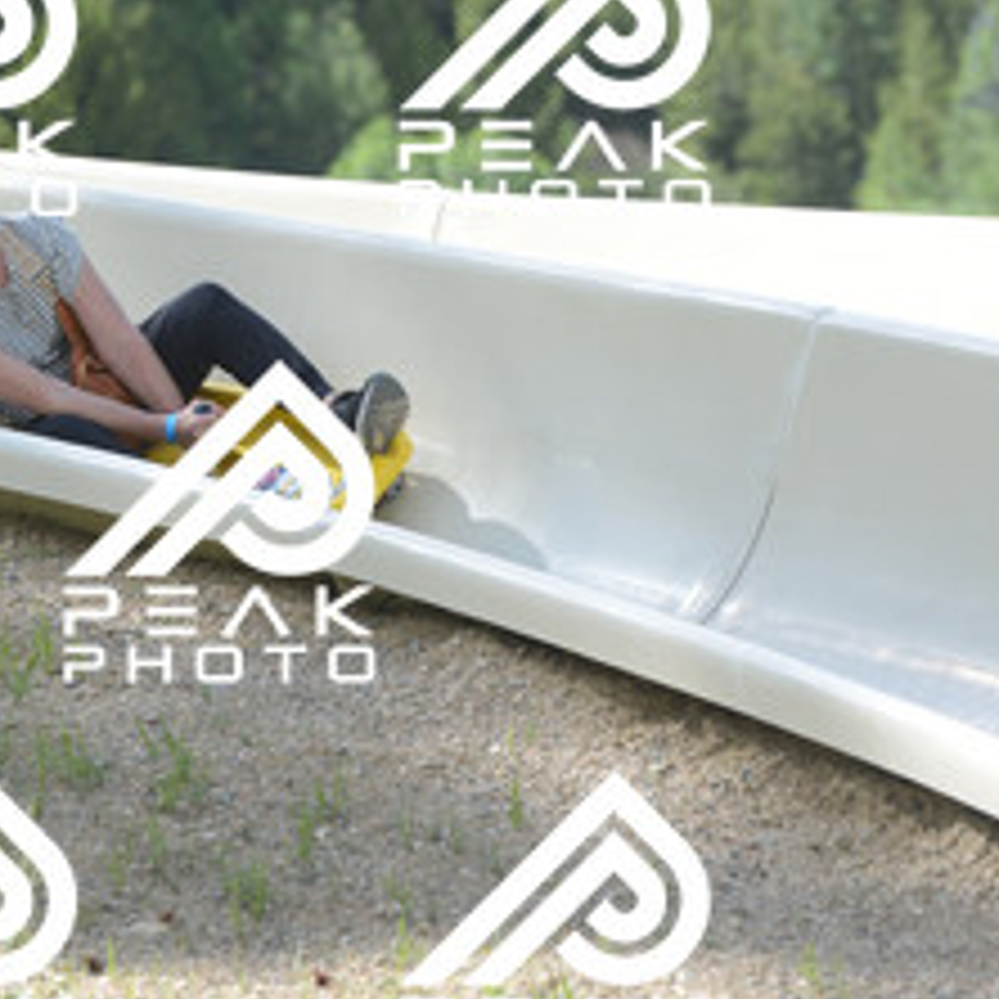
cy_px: 493
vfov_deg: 5.9
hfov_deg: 5.9
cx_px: 238
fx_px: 9763
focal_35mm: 299
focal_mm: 195
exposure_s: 1/1250
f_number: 6.3
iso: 1100
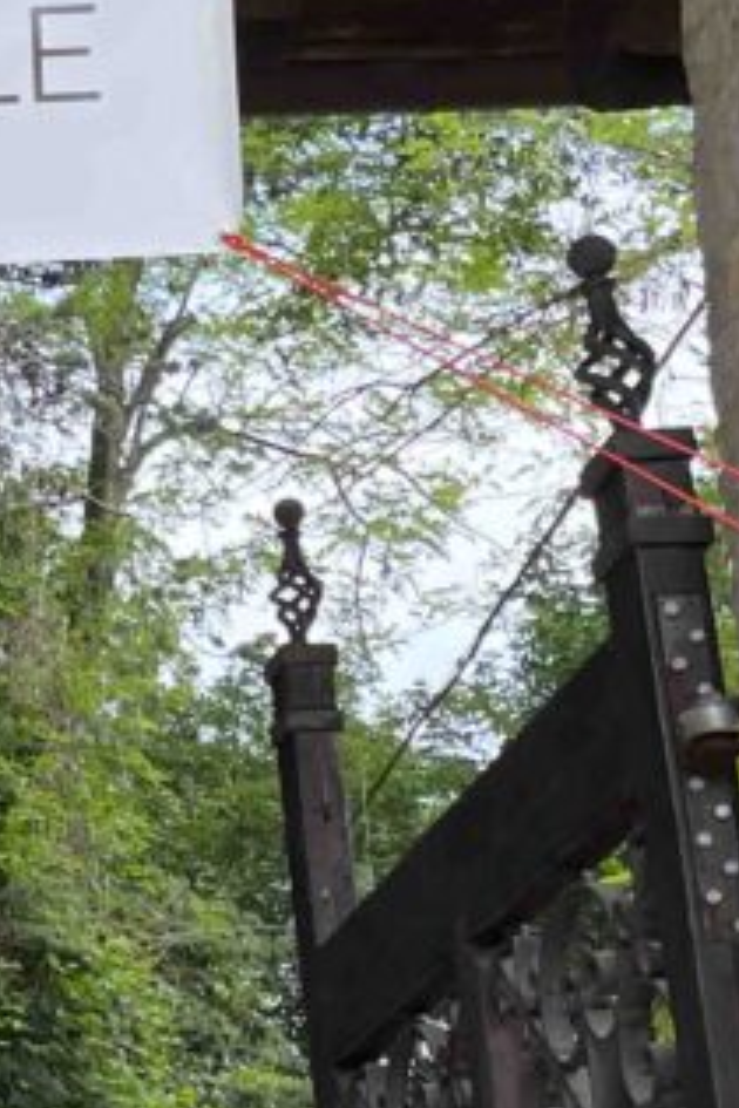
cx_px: -845
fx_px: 3171
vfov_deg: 19.7
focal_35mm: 103
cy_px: 805
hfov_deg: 11.6
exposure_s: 1/727
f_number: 1.6
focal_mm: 5.1
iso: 50
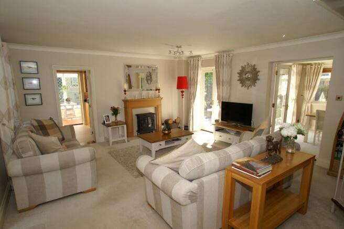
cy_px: 114
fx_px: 186
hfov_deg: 85.5
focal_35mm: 20
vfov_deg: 63.1
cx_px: 172
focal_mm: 13
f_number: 5.6
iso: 125
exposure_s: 1/60
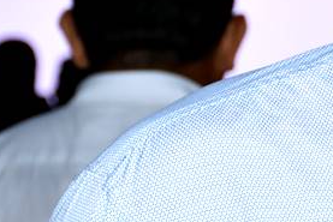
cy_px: 60
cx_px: 530
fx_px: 3008
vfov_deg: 4.2
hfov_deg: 6.2
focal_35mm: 325
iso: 800
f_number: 4.8
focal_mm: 50
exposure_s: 1/100
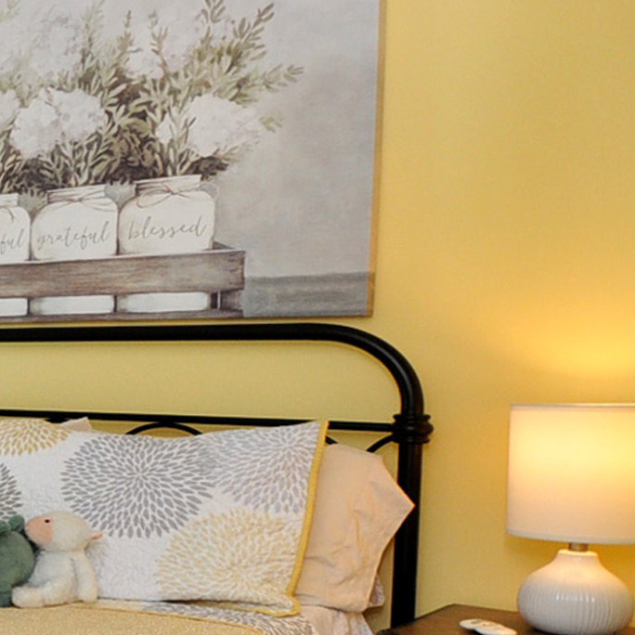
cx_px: -690
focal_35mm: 54
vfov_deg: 30.9
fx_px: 1121
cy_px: 496
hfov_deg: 18.2
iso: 500
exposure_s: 1/125
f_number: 4.5
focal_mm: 10
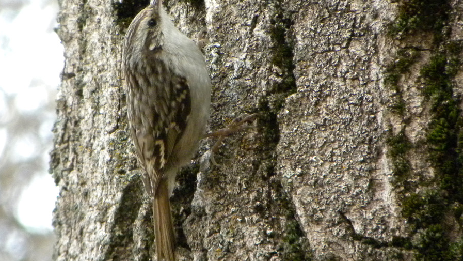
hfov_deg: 3.2
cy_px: 119
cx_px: 232
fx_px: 8375
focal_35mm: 682
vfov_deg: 1.8
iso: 415
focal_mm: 110.4
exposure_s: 1/210
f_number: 5
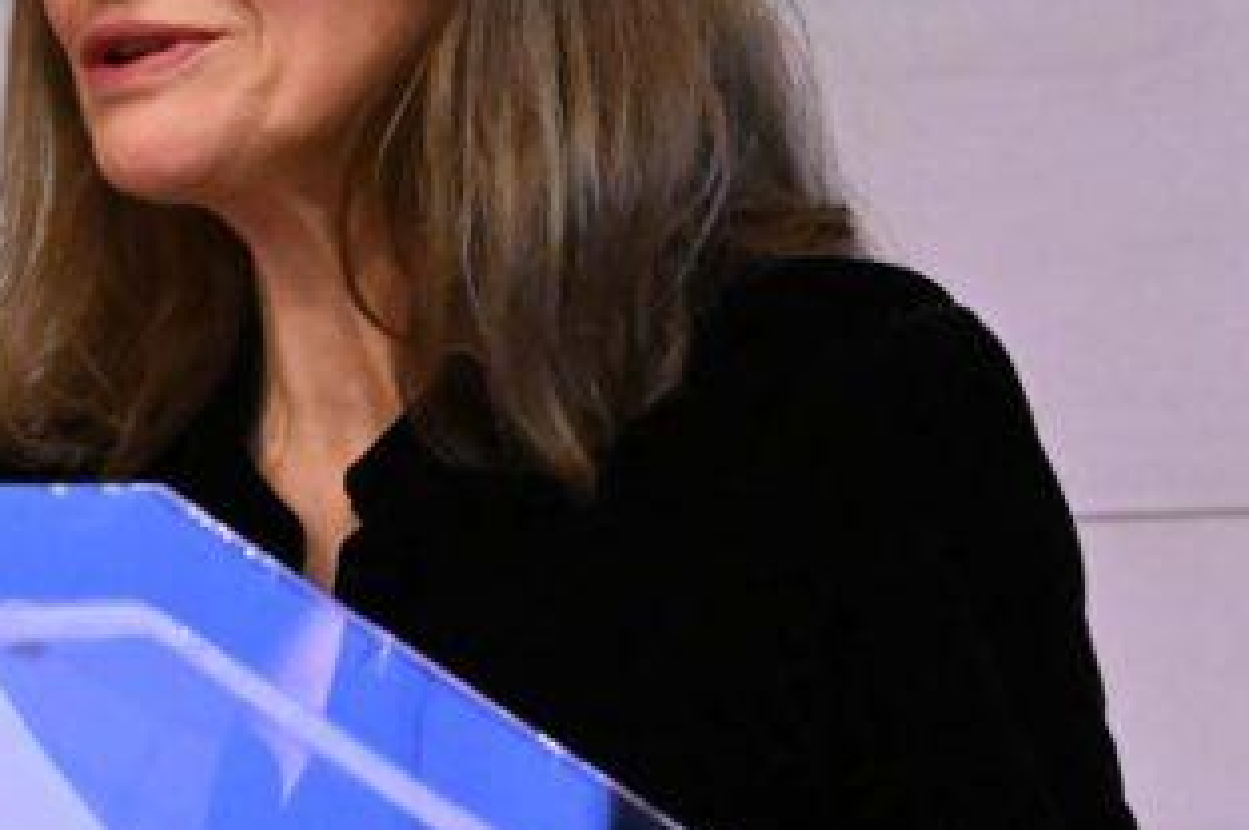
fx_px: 20413
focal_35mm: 589
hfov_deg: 3.5
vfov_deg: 2.3
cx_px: 108
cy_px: 263
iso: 6400
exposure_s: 1/250
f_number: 5.6
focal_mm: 120
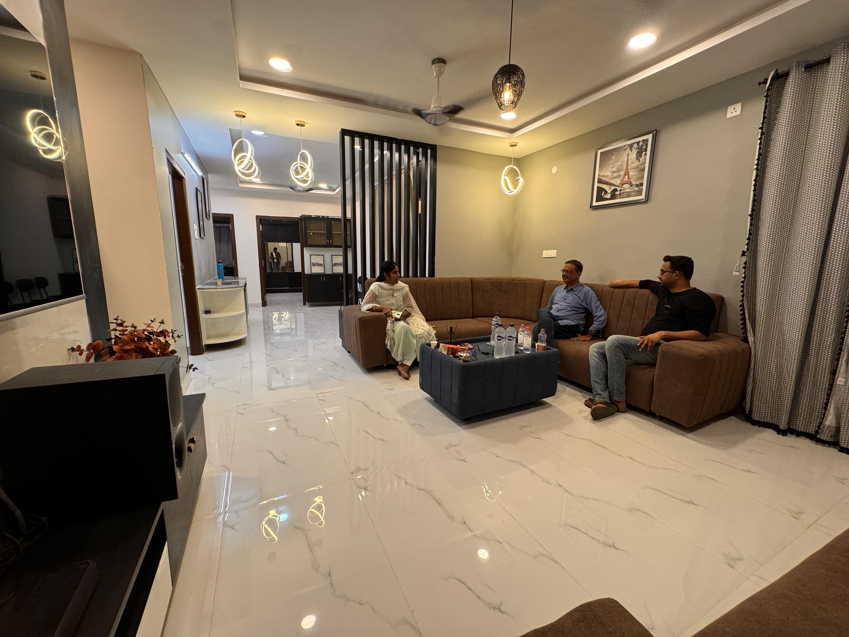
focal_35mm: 14
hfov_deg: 102.1
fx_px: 343
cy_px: 318
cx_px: 424
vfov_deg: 85.7
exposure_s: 1/100
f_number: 2.2
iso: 200
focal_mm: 2.22
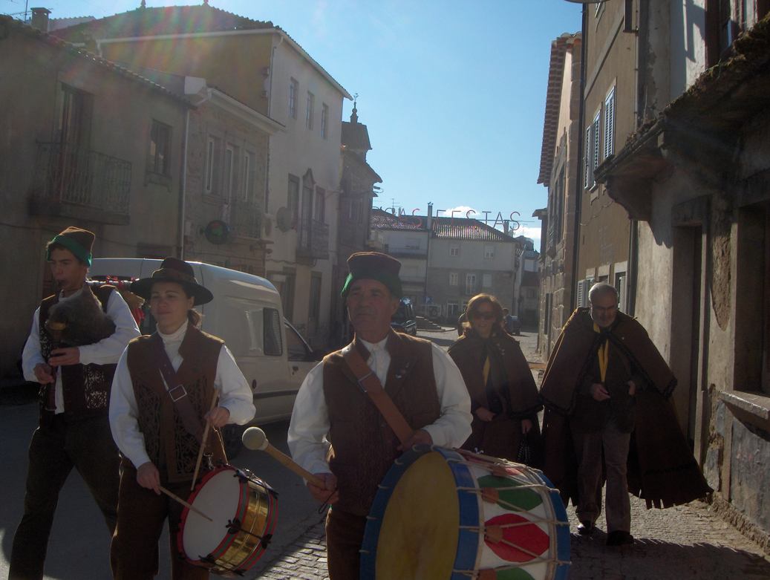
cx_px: 385
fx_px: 869
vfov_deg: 36.9
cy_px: 290
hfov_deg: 47.8
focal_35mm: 39
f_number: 4.8
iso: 100
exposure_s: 1/833
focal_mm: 8
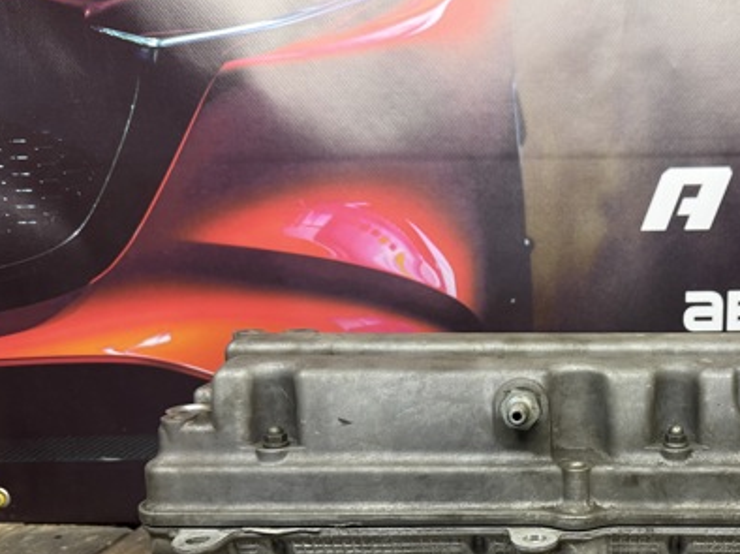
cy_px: 434
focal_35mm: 39
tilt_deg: -12.4
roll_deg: +0.9
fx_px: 833
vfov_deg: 35.7
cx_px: 577
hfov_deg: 45.8
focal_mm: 6.76
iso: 160
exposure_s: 1/50
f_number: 1.78
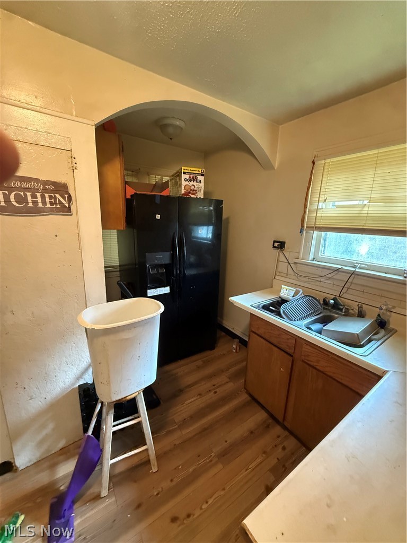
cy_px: 272
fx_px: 219
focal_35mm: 14
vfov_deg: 102.1
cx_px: 204
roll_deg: -4.7
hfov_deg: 85.7
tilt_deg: -10.6
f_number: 2.2
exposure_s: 1/60
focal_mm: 2.22
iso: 1000
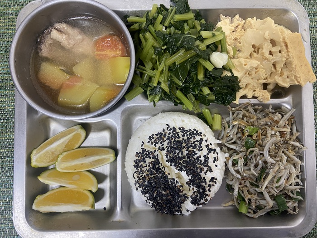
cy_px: 119
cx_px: 158
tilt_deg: -87.9
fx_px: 238
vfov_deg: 53.1
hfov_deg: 67.3
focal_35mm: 26
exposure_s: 1/60
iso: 200
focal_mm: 4.25
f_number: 1.8
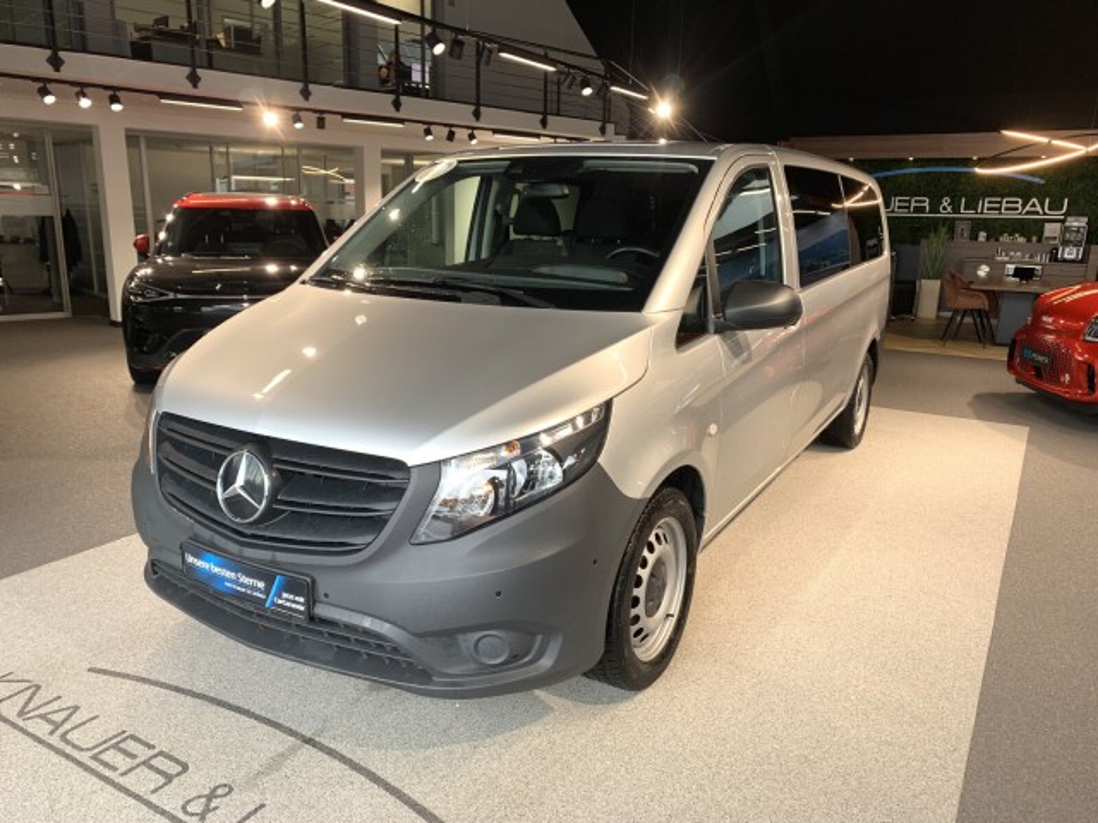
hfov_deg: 67.3
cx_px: 549
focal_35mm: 26
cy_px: 412
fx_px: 825
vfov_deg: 53.1
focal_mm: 4.25
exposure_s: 1/121
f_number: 1.8
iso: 80
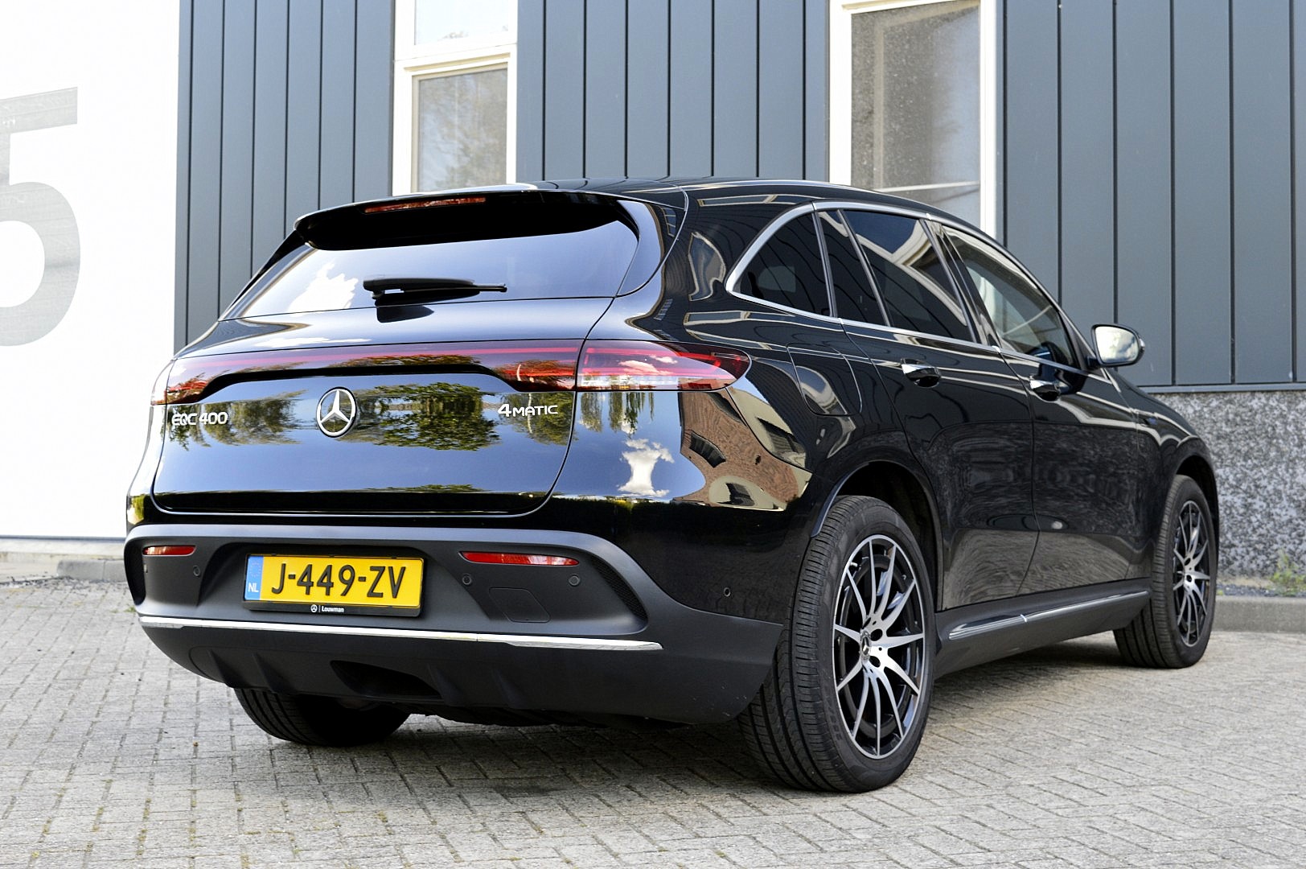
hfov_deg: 37.9
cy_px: 434
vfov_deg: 25.7
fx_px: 1903
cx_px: 653
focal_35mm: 52
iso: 450
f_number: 8
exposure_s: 1/60
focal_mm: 35
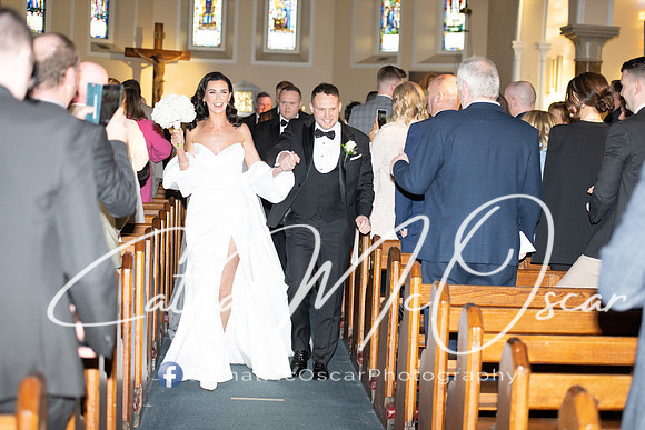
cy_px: 215
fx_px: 1792
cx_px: 322
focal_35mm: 100
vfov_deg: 13.7
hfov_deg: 20.4
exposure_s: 1/250
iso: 400
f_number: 2.8
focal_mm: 100
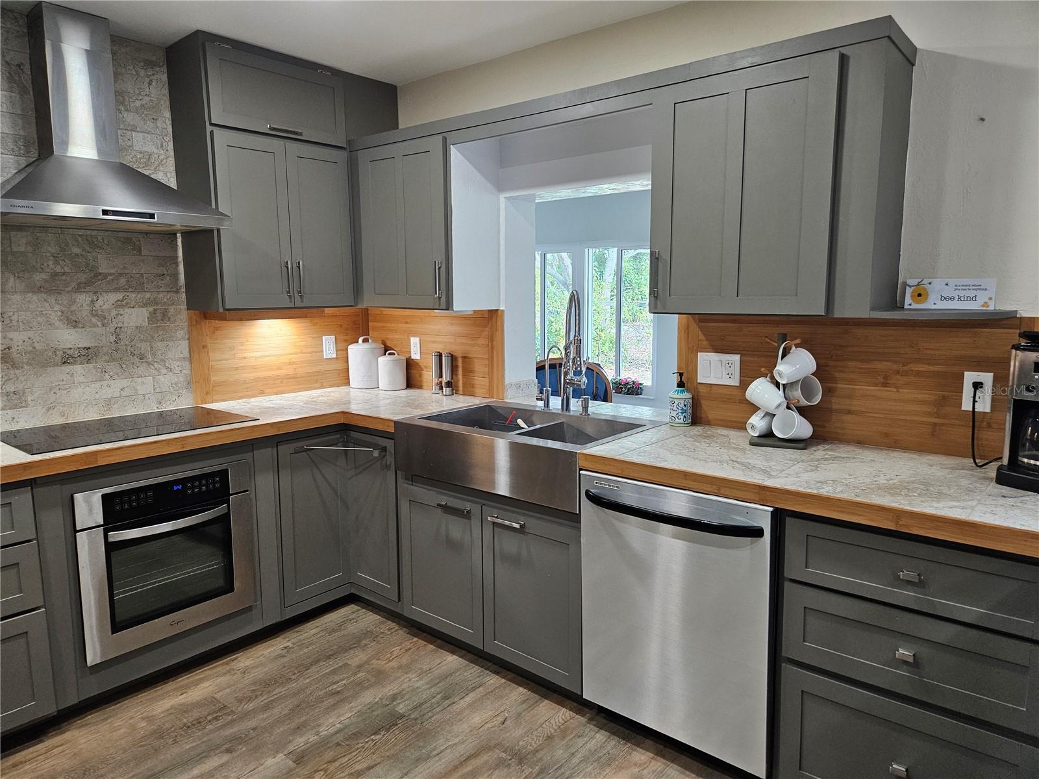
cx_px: 520
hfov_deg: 73.9
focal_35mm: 23
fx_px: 690
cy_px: 390
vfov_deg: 58.9
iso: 200
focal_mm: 5.4
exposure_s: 1/120
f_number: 1.8
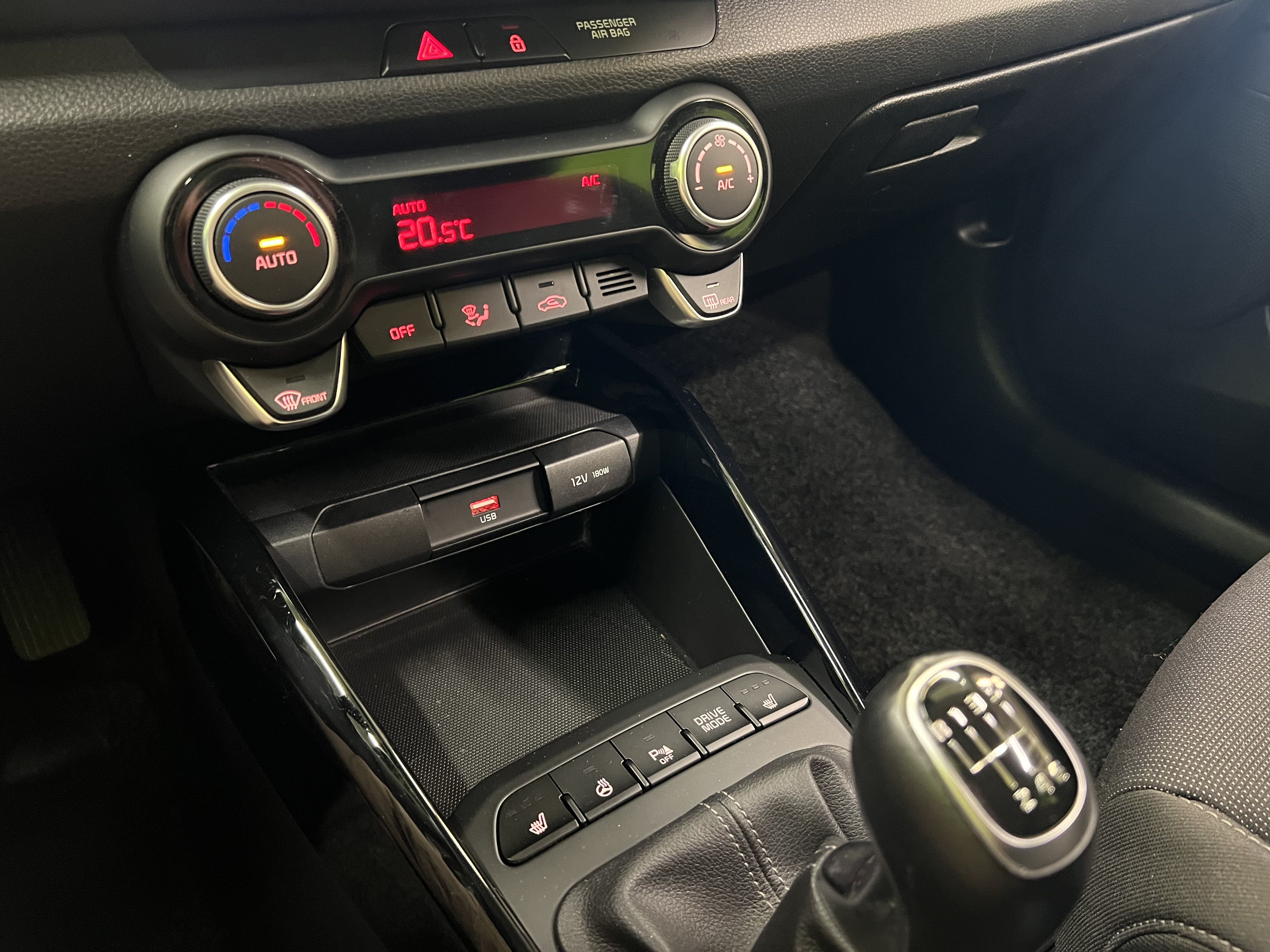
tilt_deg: -34.1
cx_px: 635
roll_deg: -0.8
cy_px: 476
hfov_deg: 67.3
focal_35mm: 26
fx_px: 954
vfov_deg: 53.1
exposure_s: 1/25
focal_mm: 5.7
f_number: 1.5
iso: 500
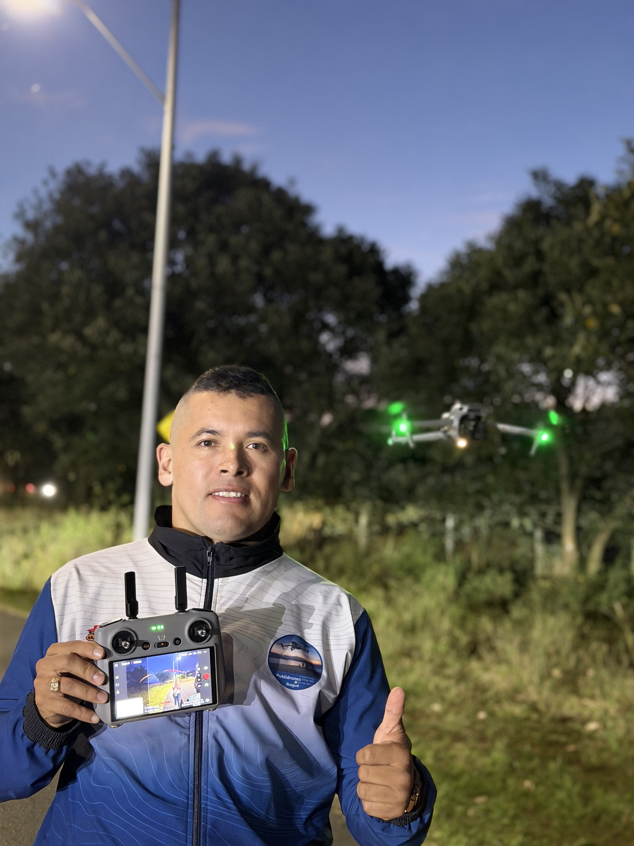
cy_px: 423
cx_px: 317
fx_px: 1172
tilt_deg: +4.9
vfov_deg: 39.7
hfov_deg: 30.3
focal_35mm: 48
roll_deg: -3.6
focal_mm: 6.76
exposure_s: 1/21
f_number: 1.78
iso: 800
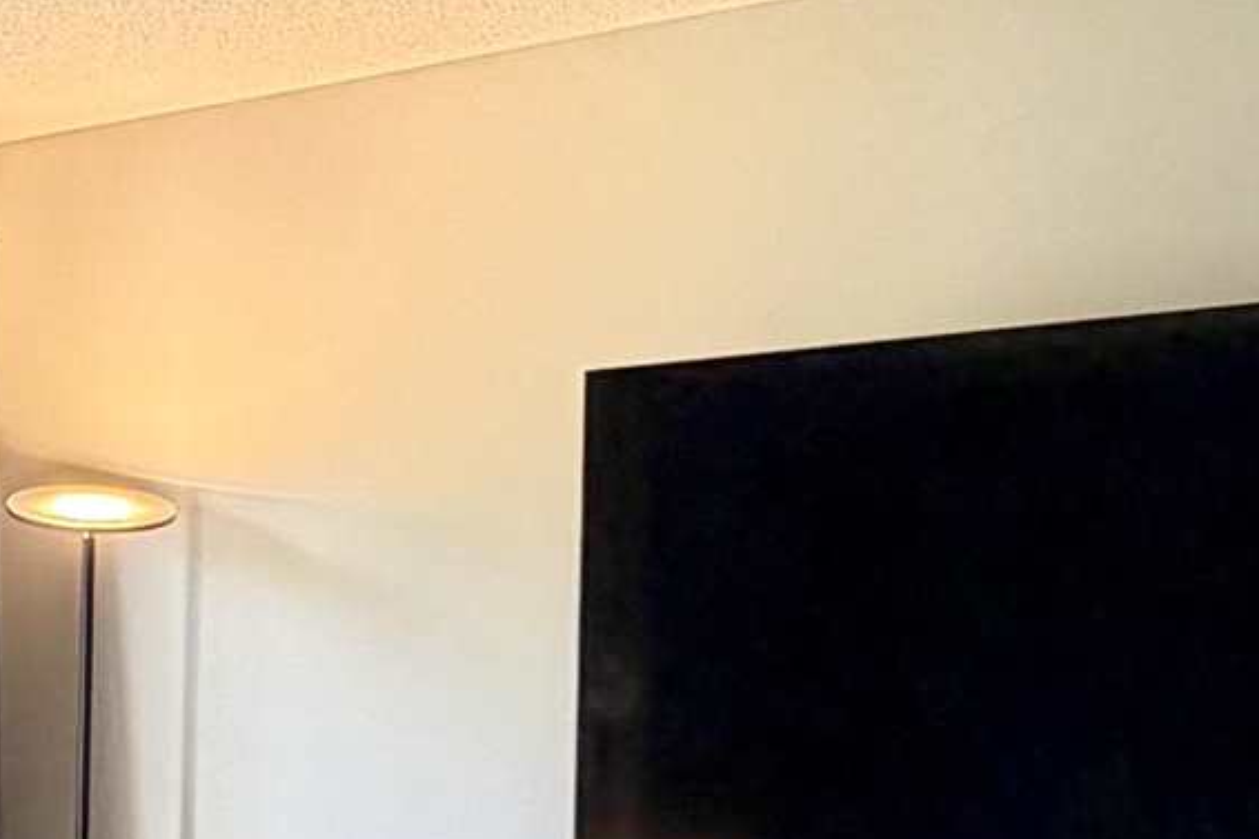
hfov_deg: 21.6
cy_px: 975
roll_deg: +1.0
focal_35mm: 79
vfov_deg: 16.6
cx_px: -621
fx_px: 2762
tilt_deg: -3.7
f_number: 2.2
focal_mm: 2.22
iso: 200
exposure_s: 1/120
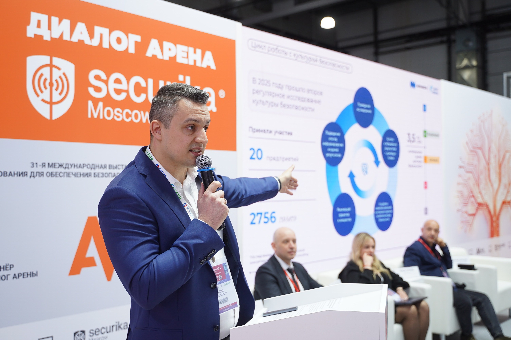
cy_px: 170
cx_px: 256
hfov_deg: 47.4
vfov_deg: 32.6
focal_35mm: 41
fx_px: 581
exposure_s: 1/100
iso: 640
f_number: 3.2
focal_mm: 41
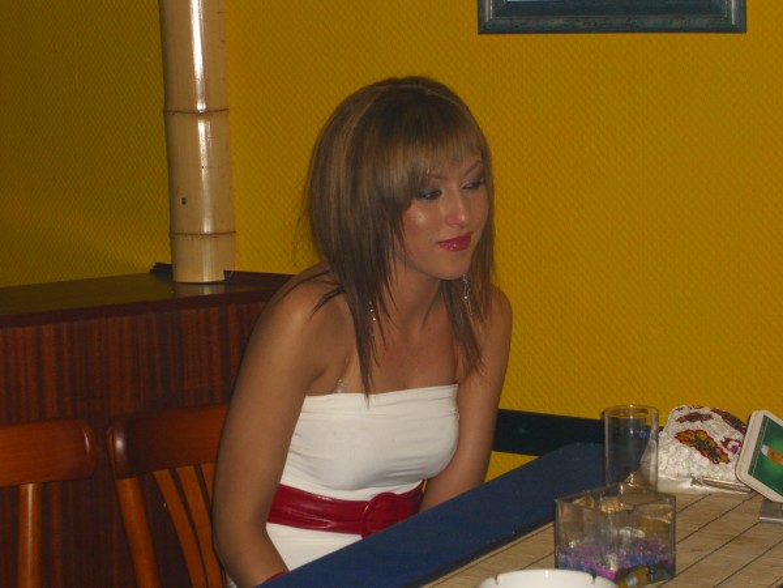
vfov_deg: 15.6
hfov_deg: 20.7
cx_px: 392
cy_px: 294
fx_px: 2149
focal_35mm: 95
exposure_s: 1/60
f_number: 4.8
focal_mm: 19.7
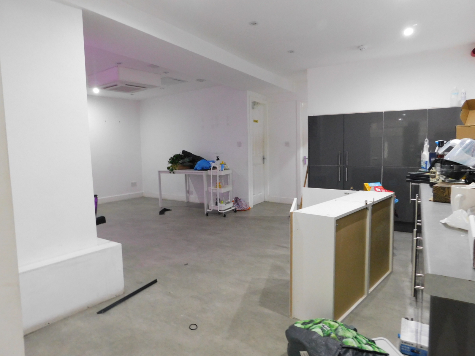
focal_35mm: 23
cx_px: 238
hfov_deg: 73.9
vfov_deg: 58.9
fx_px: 316
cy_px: 178
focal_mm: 4
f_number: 3
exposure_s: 1/15
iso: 400
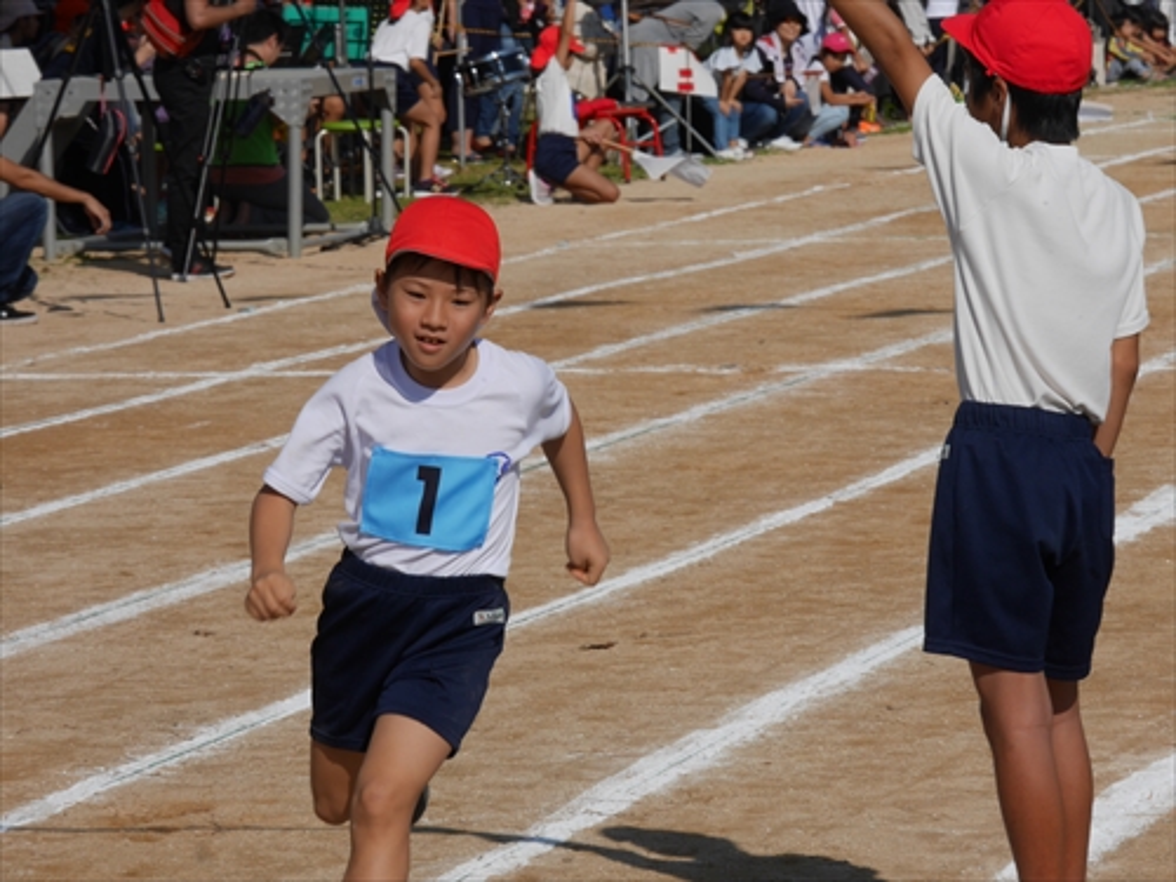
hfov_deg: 7.8
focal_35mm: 254
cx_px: 588
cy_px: 441
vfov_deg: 5.9
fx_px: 8629
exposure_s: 1/400
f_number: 16
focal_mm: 127
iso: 200
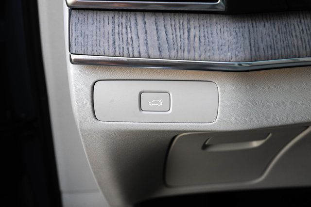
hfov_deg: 39.6
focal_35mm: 50
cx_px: 156
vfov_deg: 27.0
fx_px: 432
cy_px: 104
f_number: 6.3
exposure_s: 1/200
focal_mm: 50
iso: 1000
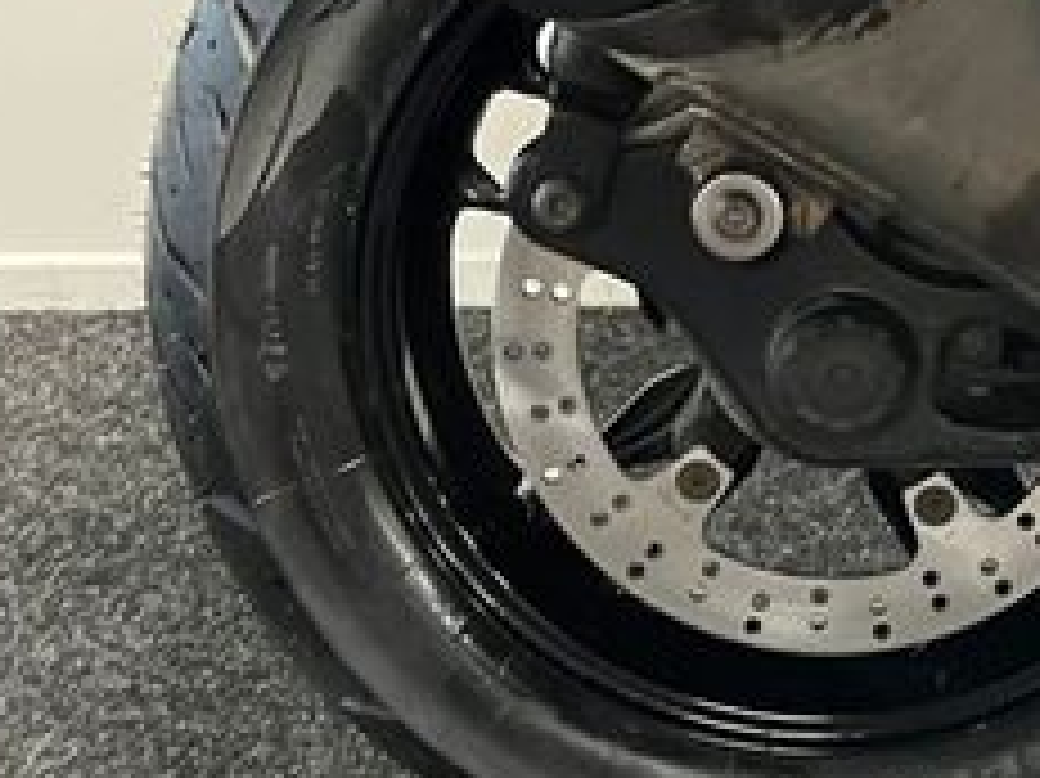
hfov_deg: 26.1
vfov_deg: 20.3
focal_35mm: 72
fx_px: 2162
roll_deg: -0.9
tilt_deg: -19.2
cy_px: 225
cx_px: 941
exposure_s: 1/33
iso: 500
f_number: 1.6
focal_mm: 5.1
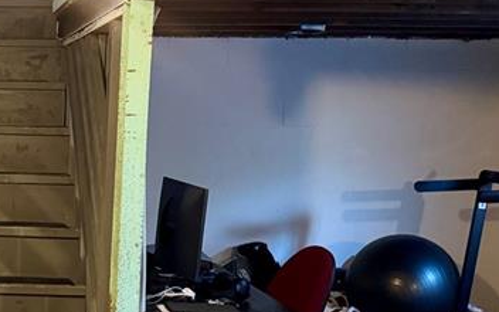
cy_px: 186
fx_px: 1006
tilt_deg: -4.8
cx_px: -64
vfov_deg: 17.6
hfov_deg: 25.6
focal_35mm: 74
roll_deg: -1.3
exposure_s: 1/40
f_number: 1.78
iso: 800
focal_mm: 6.76
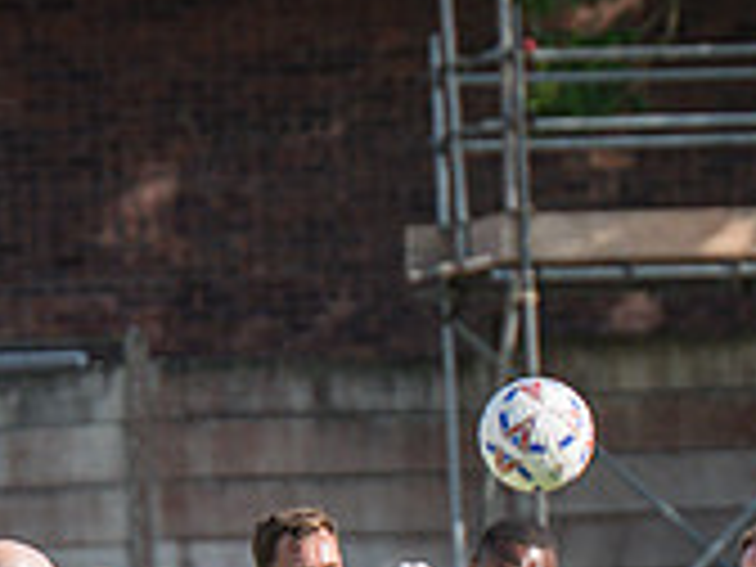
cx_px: 767
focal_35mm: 723
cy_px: 963
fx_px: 15790
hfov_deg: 2.7
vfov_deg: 2.1
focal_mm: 125
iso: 200
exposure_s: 1/2000
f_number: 4
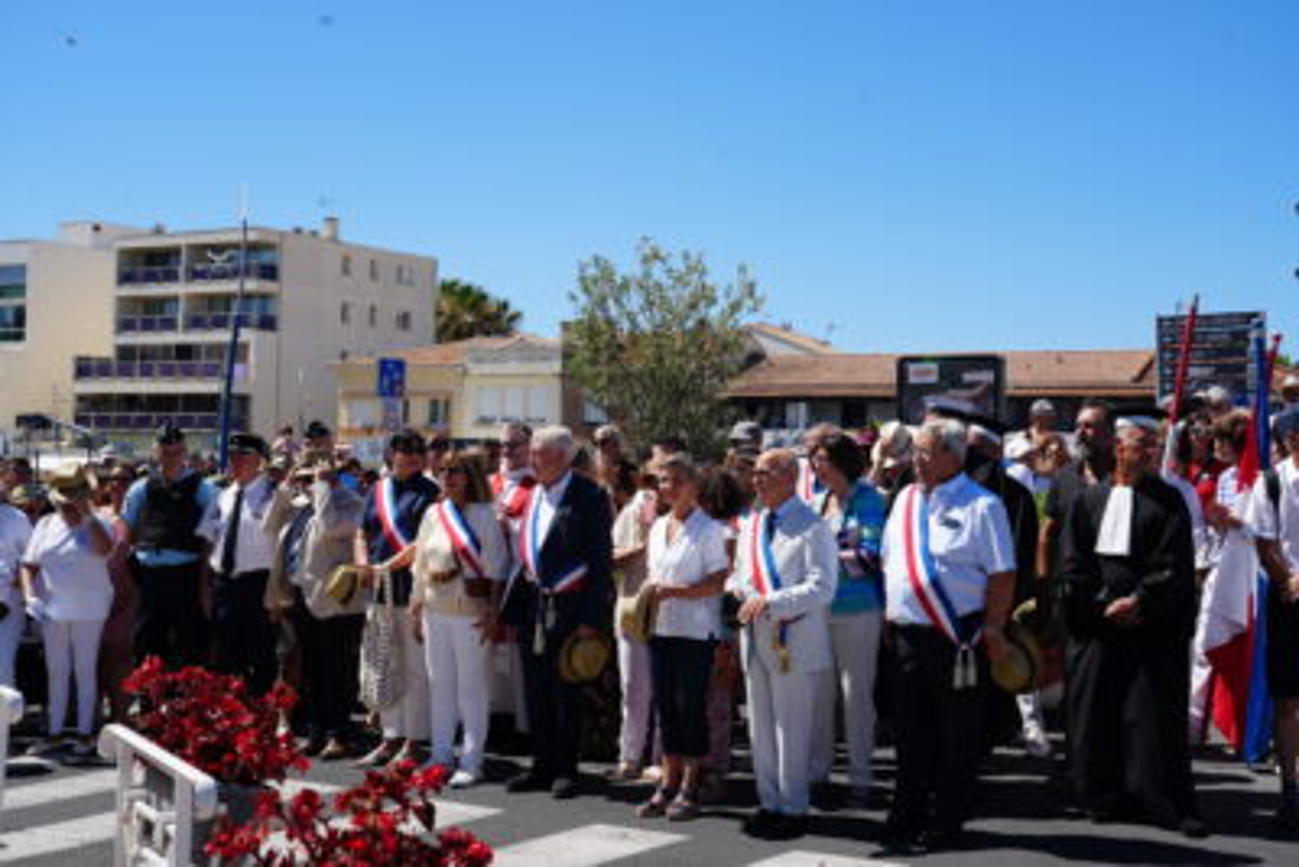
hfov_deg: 44.5
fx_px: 1588
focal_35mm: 44
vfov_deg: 30.5
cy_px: 434
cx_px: 650
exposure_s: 1/200
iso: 100
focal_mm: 44
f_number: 10
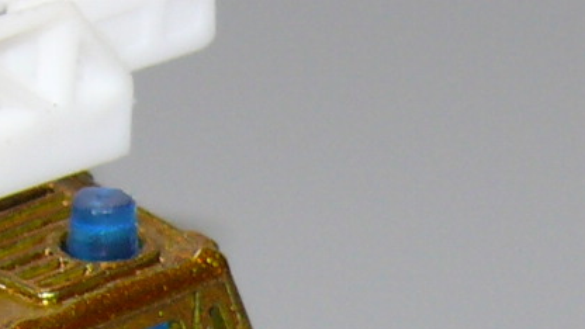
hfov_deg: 4.9
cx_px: -475
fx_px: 6701
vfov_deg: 2.8
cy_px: 495
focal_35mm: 432
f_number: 4
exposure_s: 1/30
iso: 100
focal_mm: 13.5
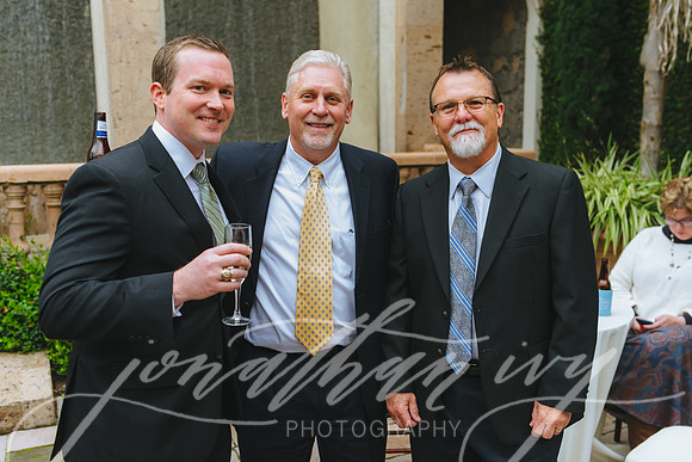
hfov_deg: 54.4
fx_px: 673
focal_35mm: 35
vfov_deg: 37.9
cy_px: 231
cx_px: 346
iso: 1600
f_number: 3.5
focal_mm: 35
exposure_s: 1/250
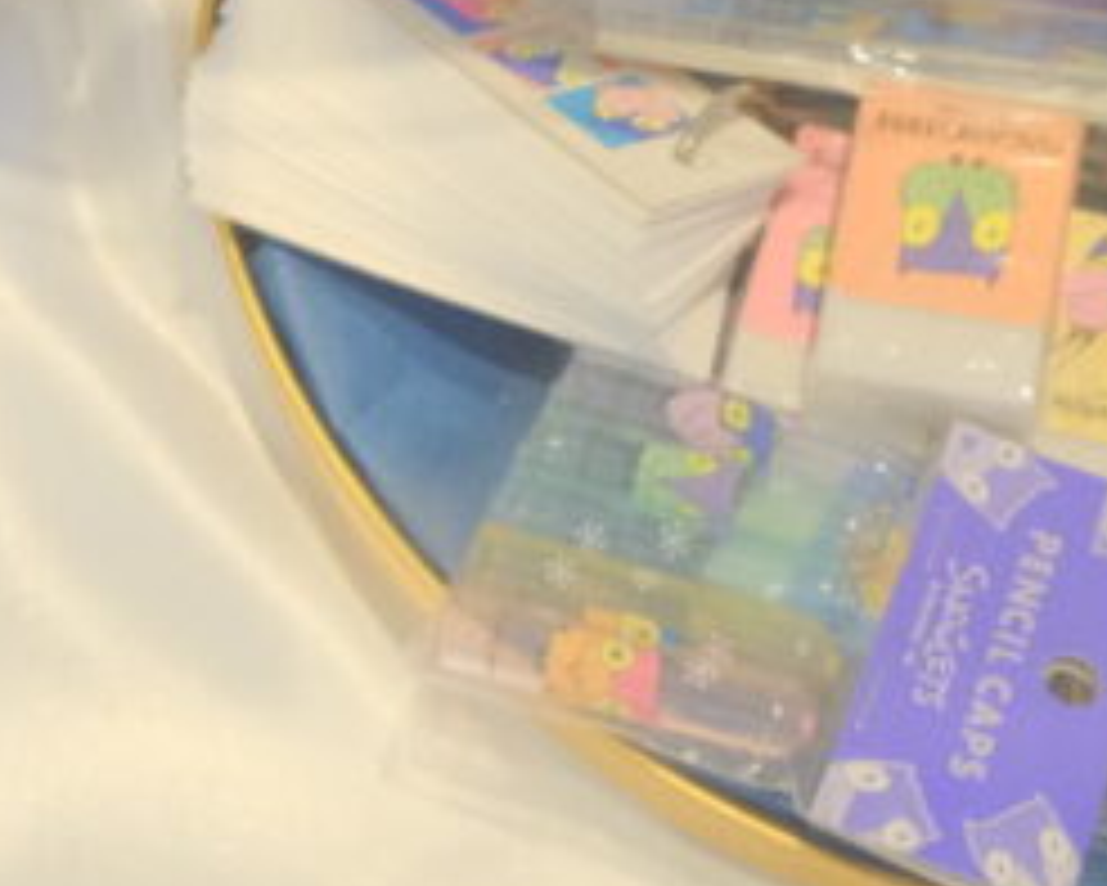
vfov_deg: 13.0
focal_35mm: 116
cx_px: 414
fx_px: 3802
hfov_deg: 16.5
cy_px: -92
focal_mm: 24
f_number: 4
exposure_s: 1/13
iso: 1600
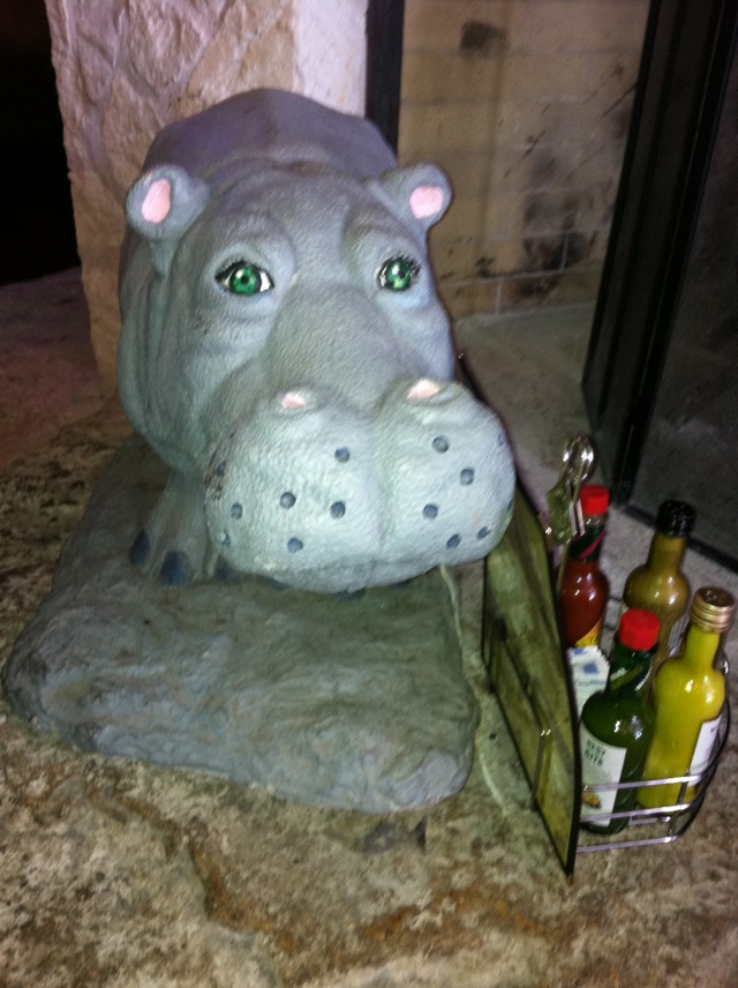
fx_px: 997
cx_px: 369
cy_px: 494
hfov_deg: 40.6
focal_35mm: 35
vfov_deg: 52.7
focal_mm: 3.85
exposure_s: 1/15
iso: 125
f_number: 2.8
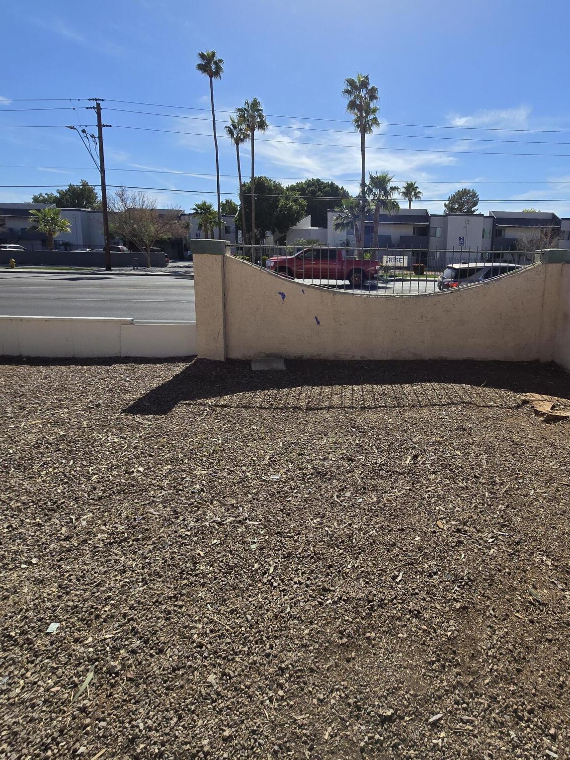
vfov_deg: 90.3
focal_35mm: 17
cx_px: 362
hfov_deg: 73.3
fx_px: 373
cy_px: 321
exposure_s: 1/3160
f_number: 2.2
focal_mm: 2.2
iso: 50
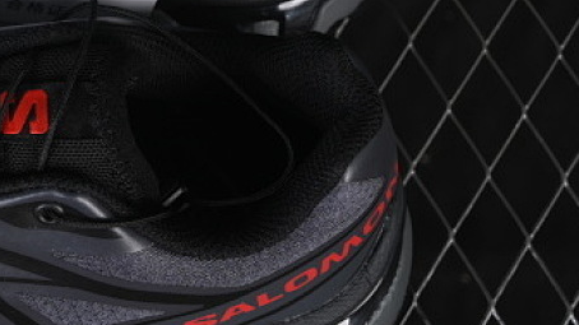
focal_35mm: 187
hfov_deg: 11.3
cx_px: -99
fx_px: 2870
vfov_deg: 6.5
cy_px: 68
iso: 160
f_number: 6.3
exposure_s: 1/50
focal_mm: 50
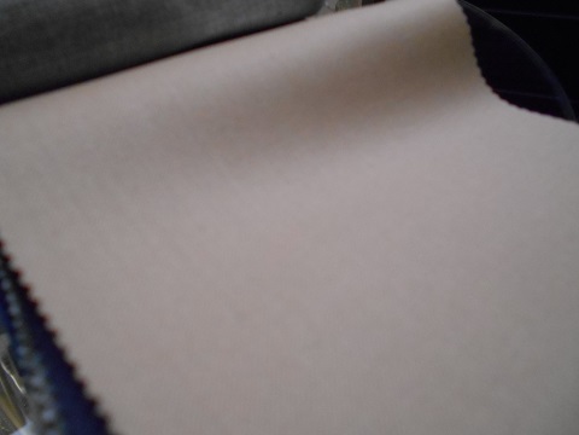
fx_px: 435
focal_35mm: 26
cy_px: 218
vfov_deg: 53.1
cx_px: 290
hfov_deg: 67.3
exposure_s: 1/200
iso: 800
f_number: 3.2
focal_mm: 4.6
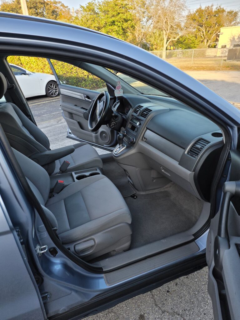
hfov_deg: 58.9
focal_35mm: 23
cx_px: 120
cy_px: 160
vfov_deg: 73.9
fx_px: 213
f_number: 1.7
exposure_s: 1/359
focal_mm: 6.25
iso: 40
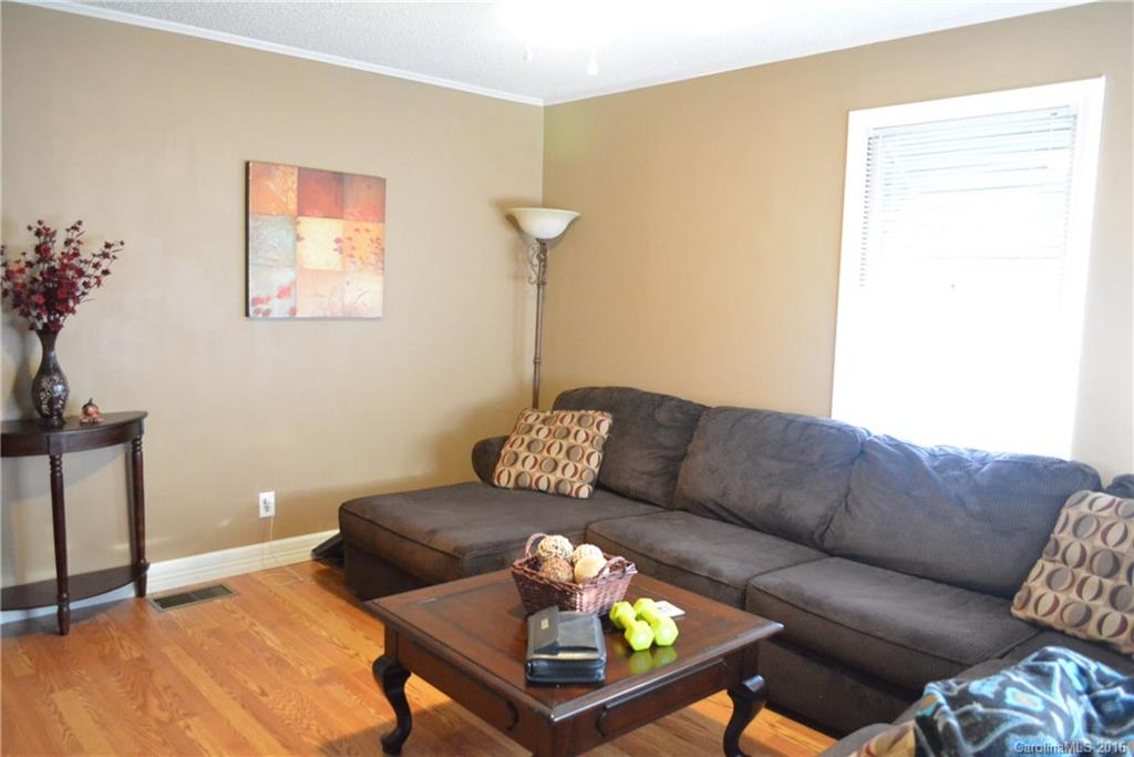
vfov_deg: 47.9
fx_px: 851
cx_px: 567
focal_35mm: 27
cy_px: 378
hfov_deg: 67.4
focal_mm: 18
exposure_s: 1/15
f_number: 3.5
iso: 6400
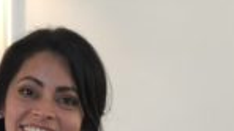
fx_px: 663
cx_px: 11
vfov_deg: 10.0
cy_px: 305
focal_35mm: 107
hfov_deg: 19.5
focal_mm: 3.99
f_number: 1.8
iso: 40
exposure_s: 1/33
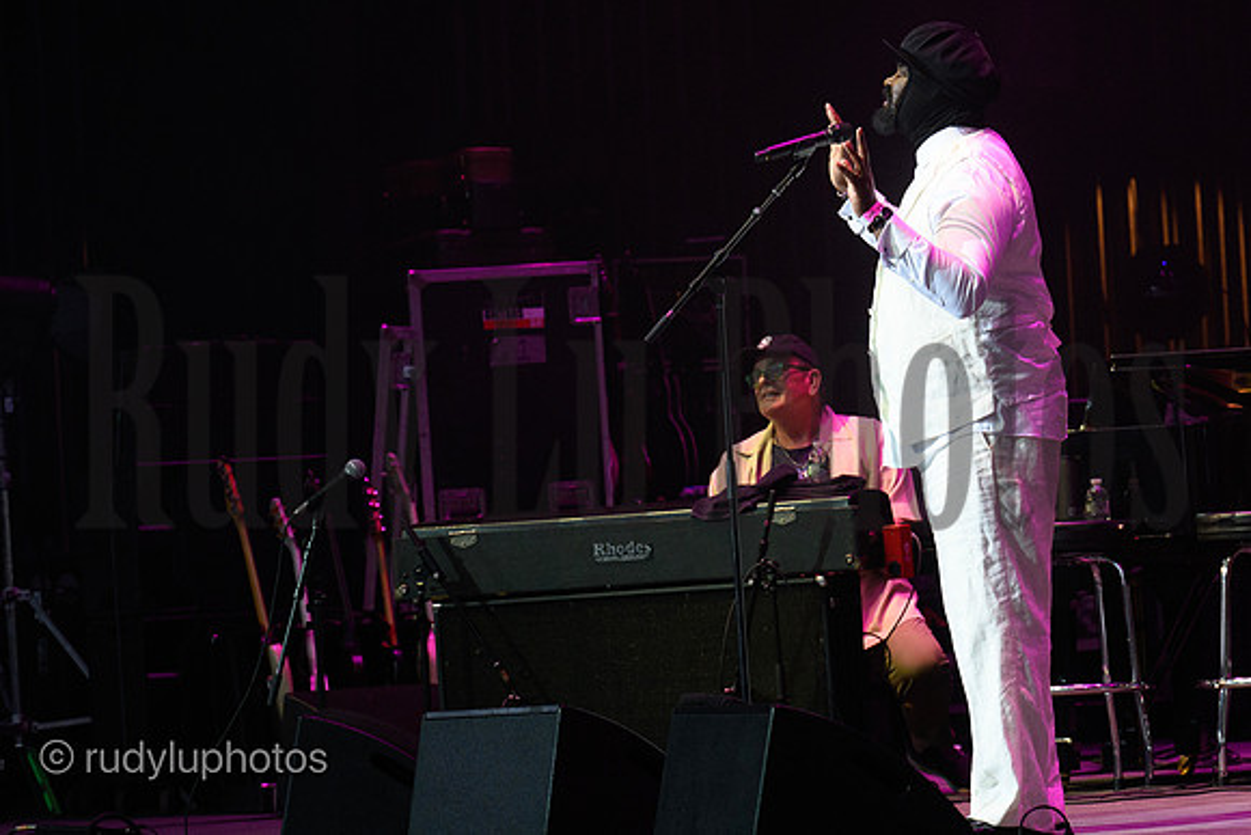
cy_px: 418
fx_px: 7820
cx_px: 626
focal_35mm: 225
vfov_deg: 6.1
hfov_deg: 9.1
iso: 3200
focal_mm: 150
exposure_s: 1/320
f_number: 6.3
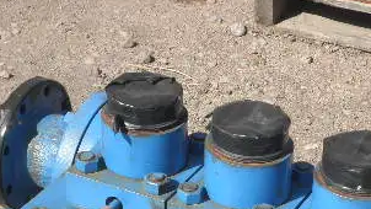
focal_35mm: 136
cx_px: 233
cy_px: 262
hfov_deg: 15.8
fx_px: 1338
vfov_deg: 8.8
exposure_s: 1/100
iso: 64
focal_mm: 10.5
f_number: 10.7
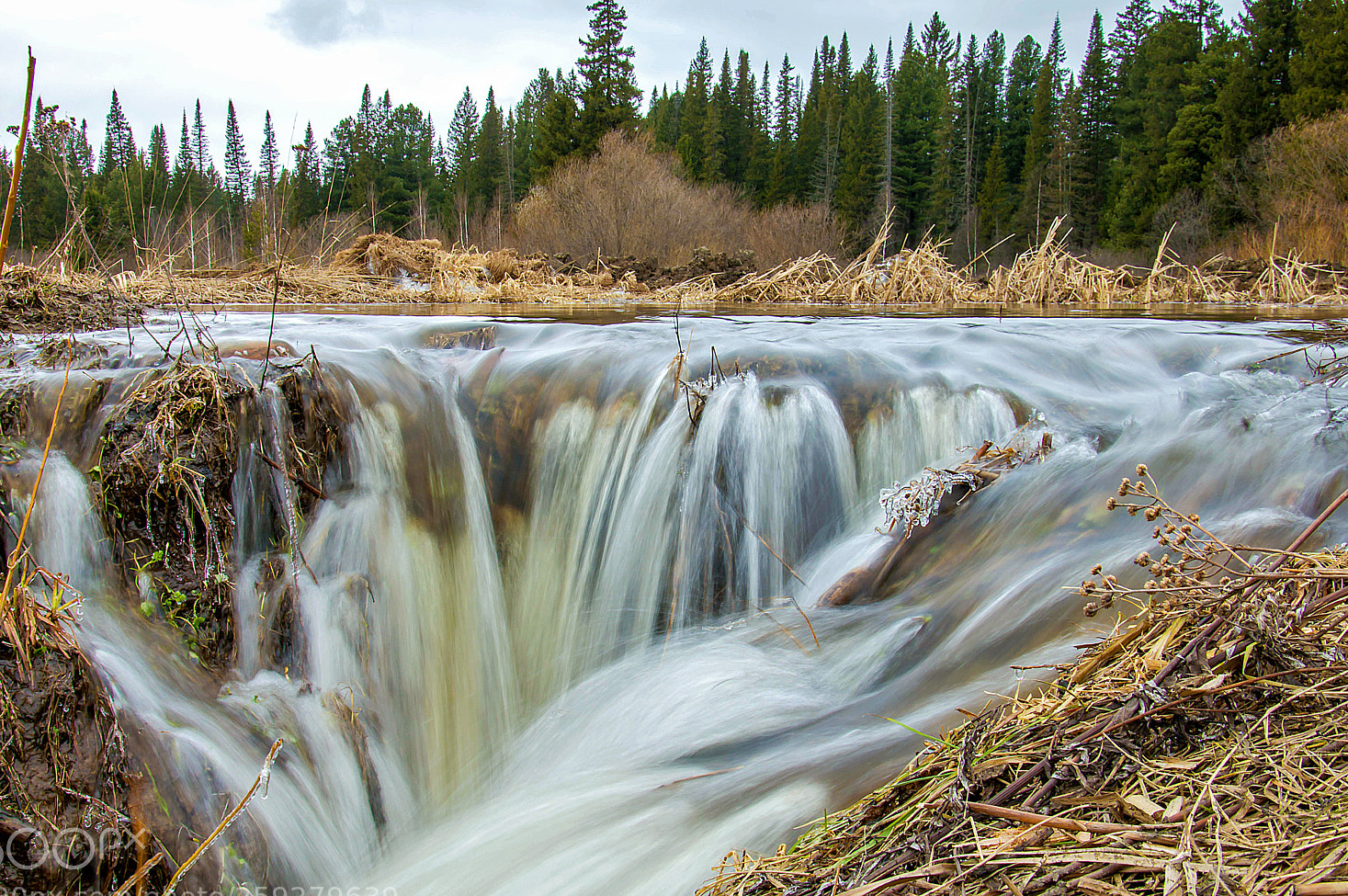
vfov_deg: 36.8
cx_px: 652
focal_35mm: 36
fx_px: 1347
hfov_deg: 53.2
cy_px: 481
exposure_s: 1/8
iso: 100
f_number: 25
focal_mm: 22
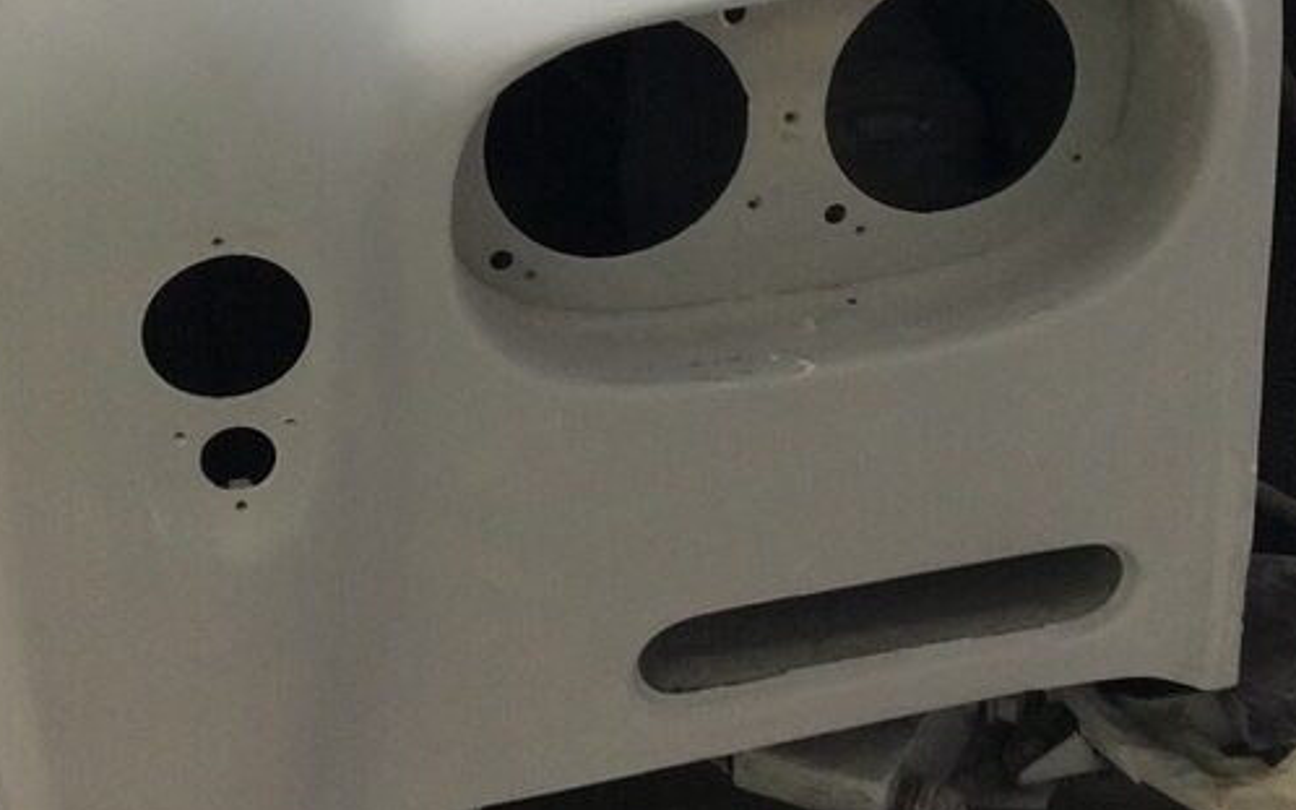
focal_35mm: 87
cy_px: 34
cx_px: 643
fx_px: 3072
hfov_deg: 23.8
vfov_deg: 14.8
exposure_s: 1/25
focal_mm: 3.3
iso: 50
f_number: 2.4
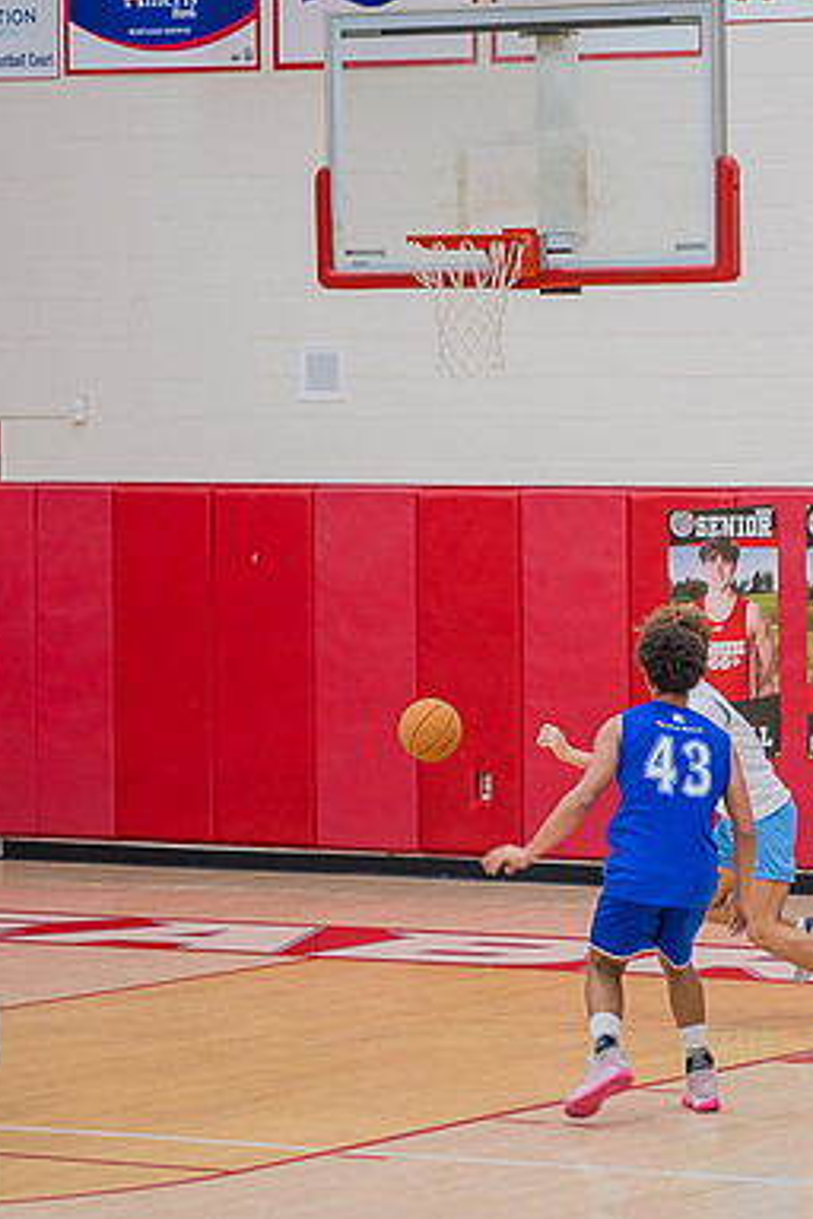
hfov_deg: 7.9
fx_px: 5894
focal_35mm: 174
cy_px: 610
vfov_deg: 11.8
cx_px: 769
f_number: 4.8
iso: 1000
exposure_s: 1/250
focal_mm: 112
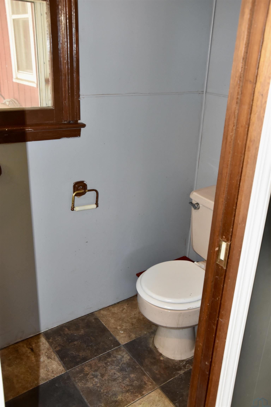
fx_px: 373
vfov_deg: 57.2
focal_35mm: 33
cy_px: 204
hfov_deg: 40.0
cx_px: 136
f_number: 3.5
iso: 1100
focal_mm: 22
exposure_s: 1/60
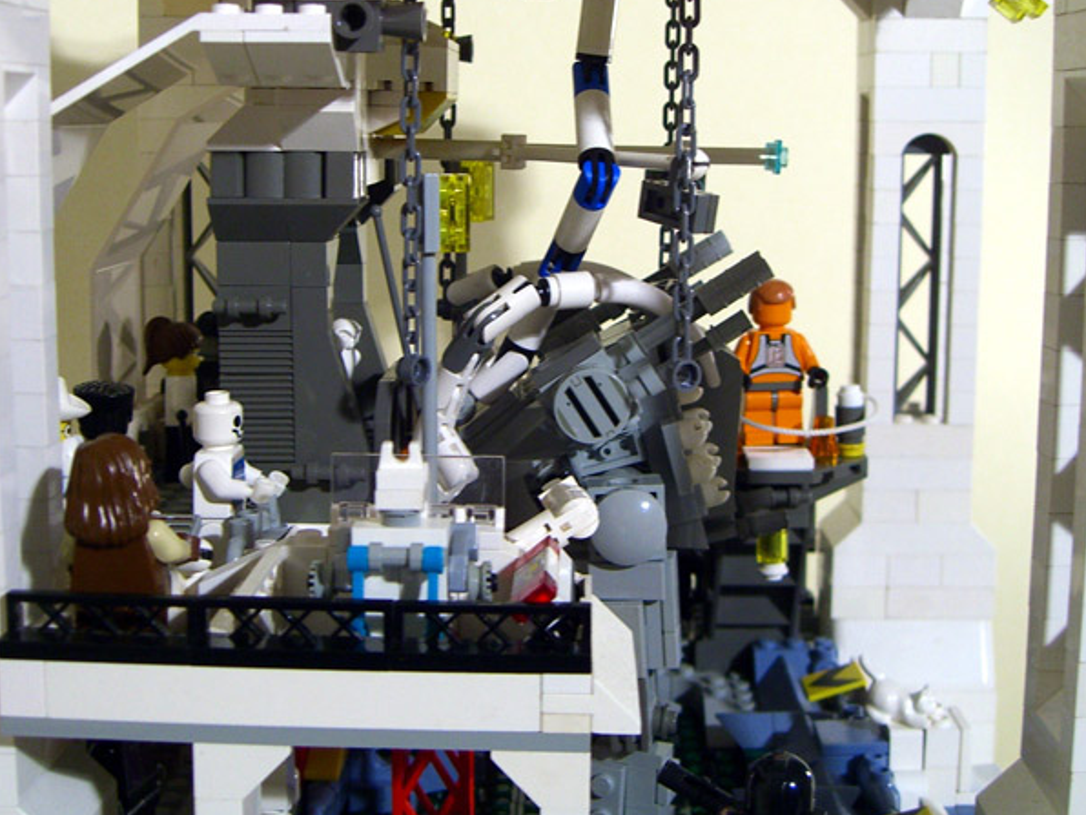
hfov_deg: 37.5
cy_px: 330
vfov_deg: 28.5
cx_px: 536
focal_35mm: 51
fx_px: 1600
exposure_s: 1/30
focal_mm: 7.9
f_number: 2.8
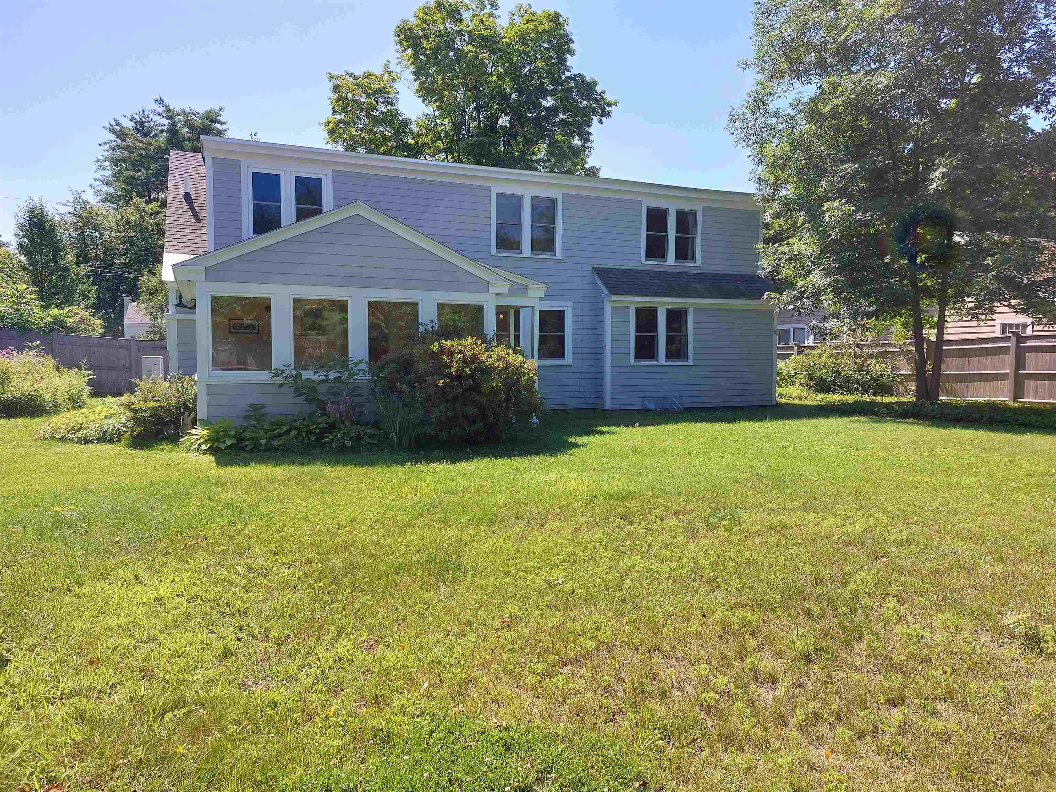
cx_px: 528
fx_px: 732
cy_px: 396
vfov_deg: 56.8
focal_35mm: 24
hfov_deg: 71.6
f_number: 1.8
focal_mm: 5.23
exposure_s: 1/481
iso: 25
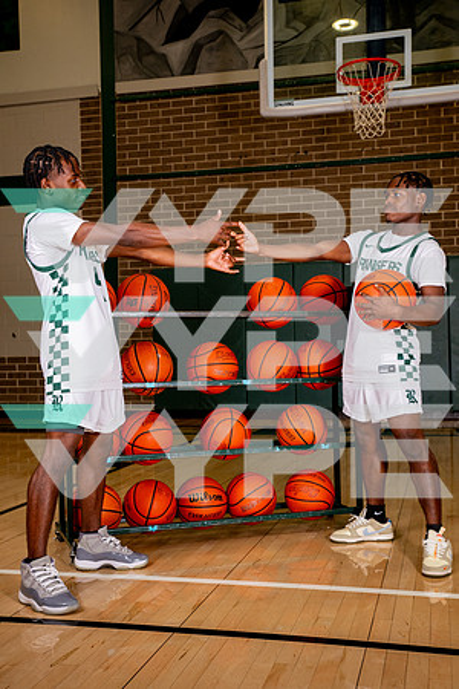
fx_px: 841
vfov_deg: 44.5
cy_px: 344
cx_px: 230
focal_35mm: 44
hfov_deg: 30.5
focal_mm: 44
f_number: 7.1
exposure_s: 1/320
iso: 800
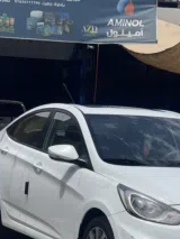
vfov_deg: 16.4
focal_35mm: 120
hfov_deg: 12.3
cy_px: 155
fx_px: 831
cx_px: 147
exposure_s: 1/2179
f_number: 2.2
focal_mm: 7.5
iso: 32
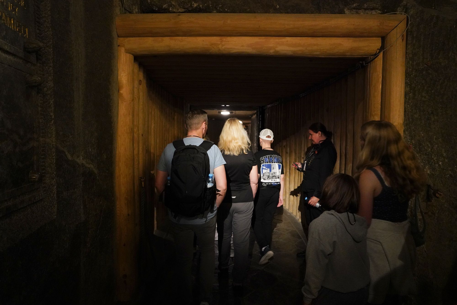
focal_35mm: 24
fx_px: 305
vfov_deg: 53.1
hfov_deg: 73.7
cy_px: 152
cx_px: 228
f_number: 4
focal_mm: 24
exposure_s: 1/80
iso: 6400
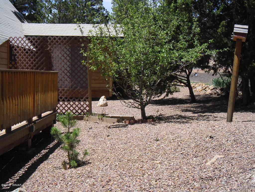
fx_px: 383
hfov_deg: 36.8
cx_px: 128
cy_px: 96
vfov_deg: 28.0
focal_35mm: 52
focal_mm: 9.3
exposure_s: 1/378
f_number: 5
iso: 80
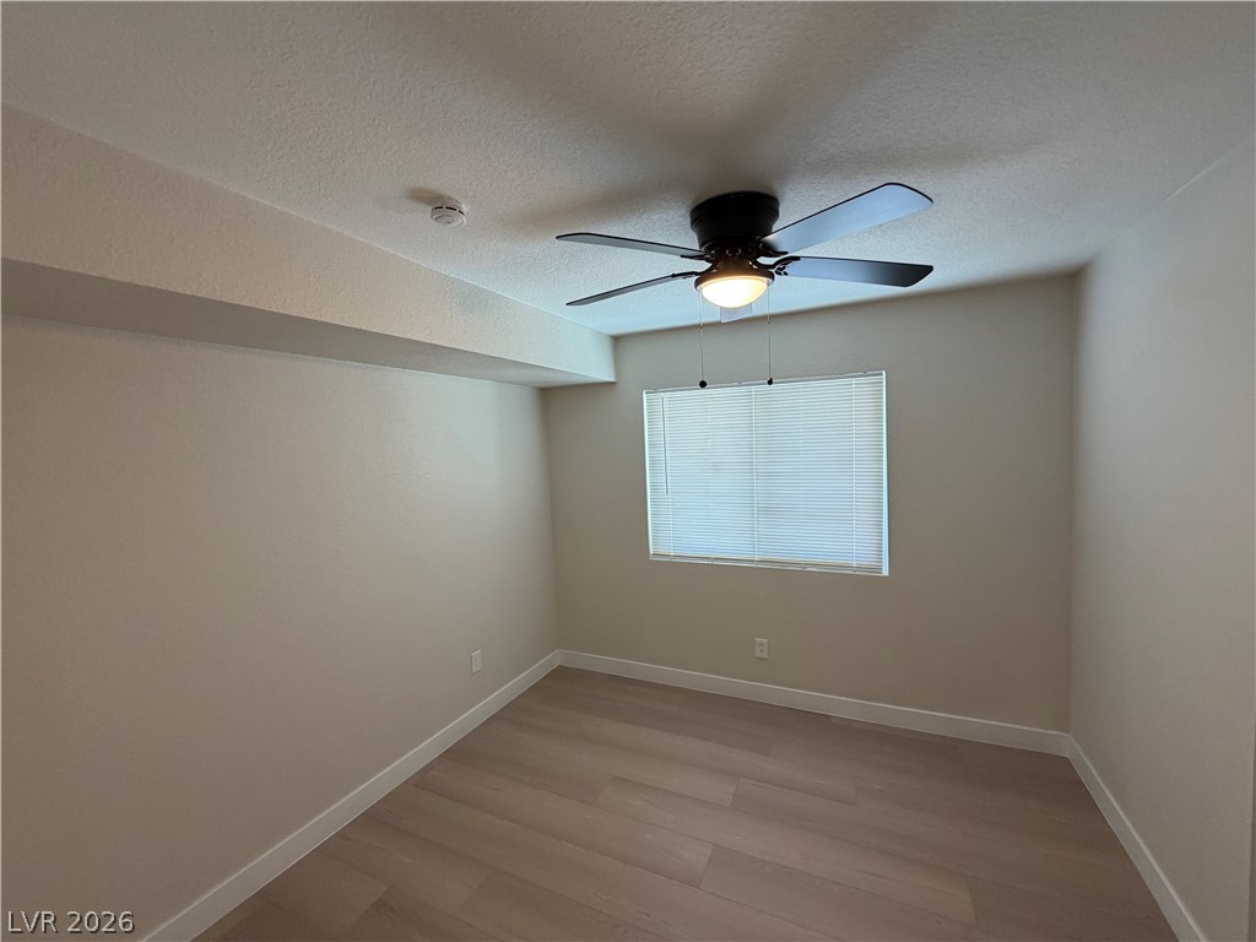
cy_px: 471
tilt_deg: -3.4
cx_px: 628
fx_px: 508
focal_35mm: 14
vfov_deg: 85.7
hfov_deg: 102.1
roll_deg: +3.0
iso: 200
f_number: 2.2
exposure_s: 1/60
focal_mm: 2.22
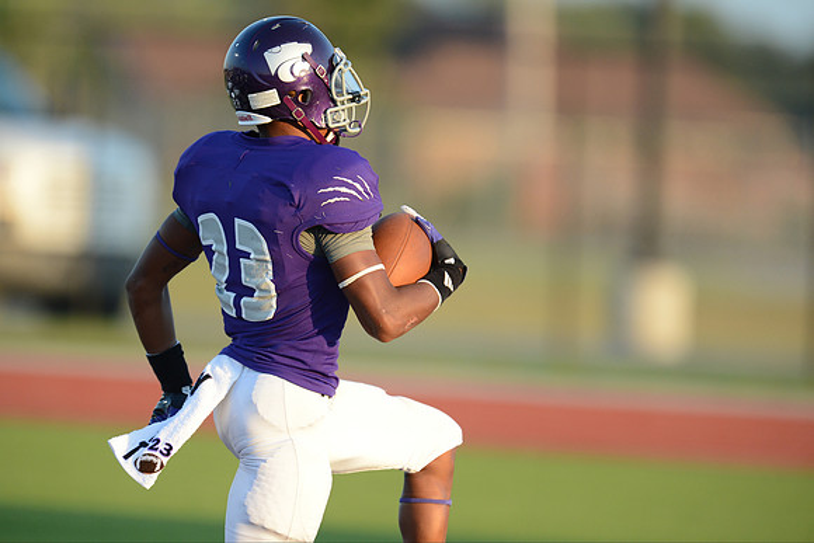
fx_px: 12438
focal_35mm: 550
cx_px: 407
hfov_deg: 3.7
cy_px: 272
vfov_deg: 2.5
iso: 800
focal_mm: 550
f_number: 4
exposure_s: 1/1250
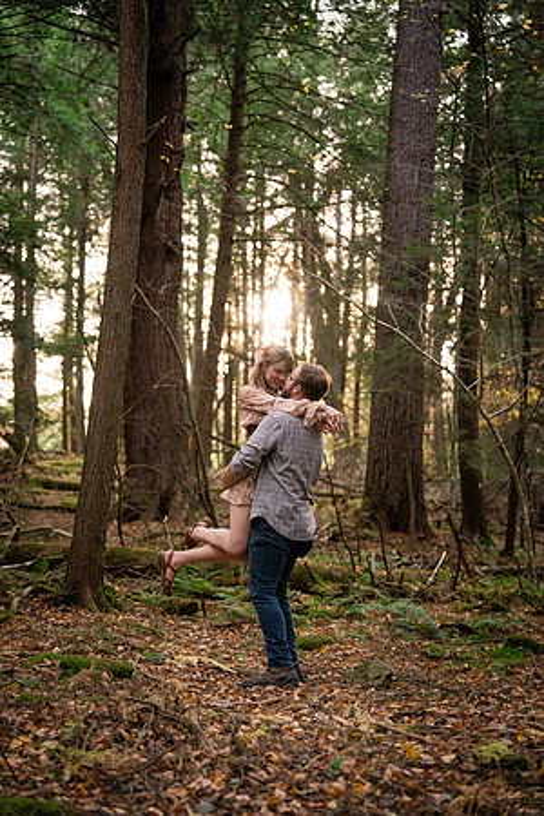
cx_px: 272
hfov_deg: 19.5
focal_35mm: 70
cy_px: 408
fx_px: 1587
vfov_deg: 28.8
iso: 1000
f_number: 2.8
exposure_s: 1/250
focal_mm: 70
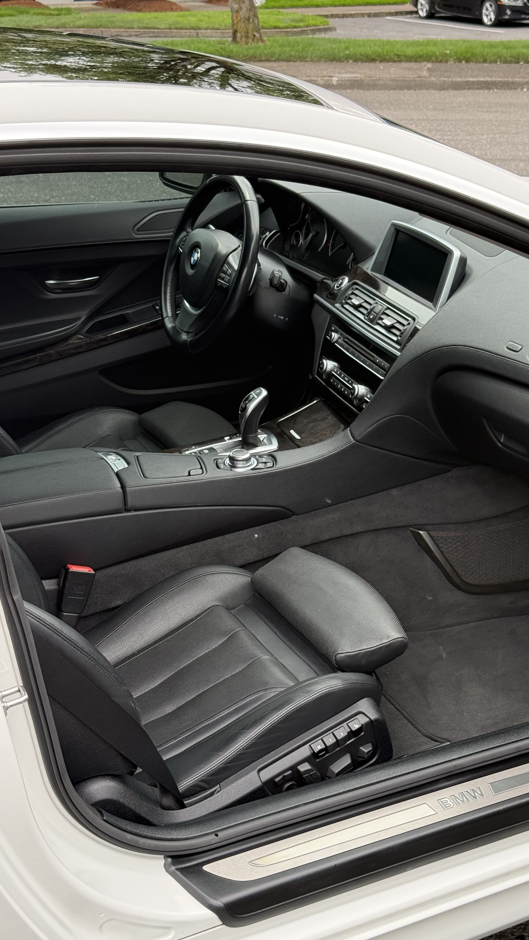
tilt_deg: -22.1
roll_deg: +0.4
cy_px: 475
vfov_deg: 39.2
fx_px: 1321
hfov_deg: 22.6
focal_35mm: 53
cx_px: 338
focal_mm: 6.76
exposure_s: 1/641
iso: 100
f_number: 1.78
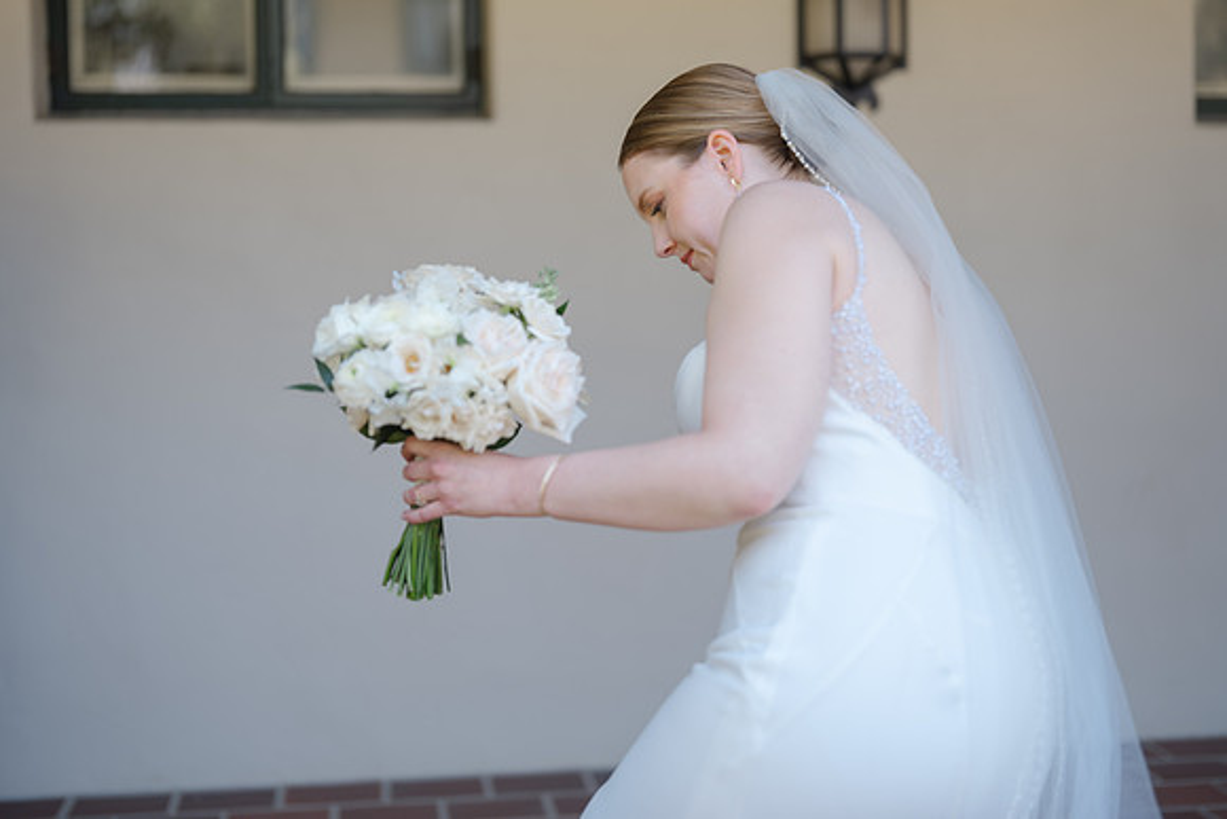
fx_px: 1617
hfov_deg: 41.6
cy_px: 352
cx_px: 599
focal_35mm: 47
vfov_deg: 28.4
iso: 80
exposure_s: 1/320
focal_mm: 55
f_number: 1.7
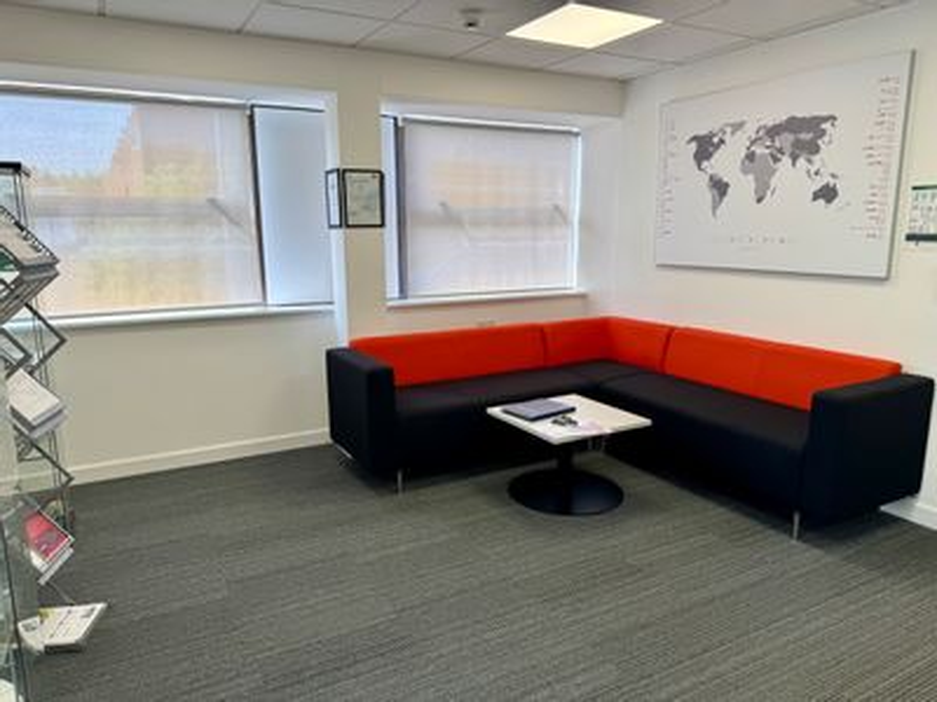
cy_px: 351
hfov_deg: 71.6
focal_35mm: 24
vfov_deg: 56.8
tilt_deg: -10.8
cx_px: 468
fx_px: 650
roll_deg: +0.4
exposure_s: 1/204
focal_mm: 6.76
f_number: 1.78
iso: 64
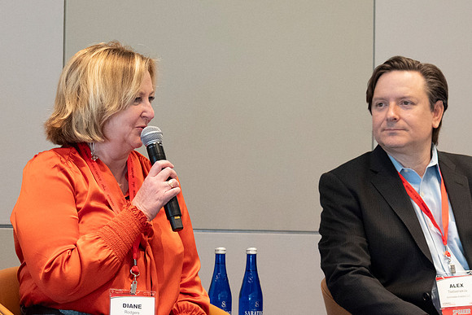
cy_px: 141
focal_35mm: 134
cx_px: 183
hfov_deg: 15.3
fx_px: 1758
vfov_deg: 10.2
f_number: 5.6
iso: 4500
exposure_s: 1/60
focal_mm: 72
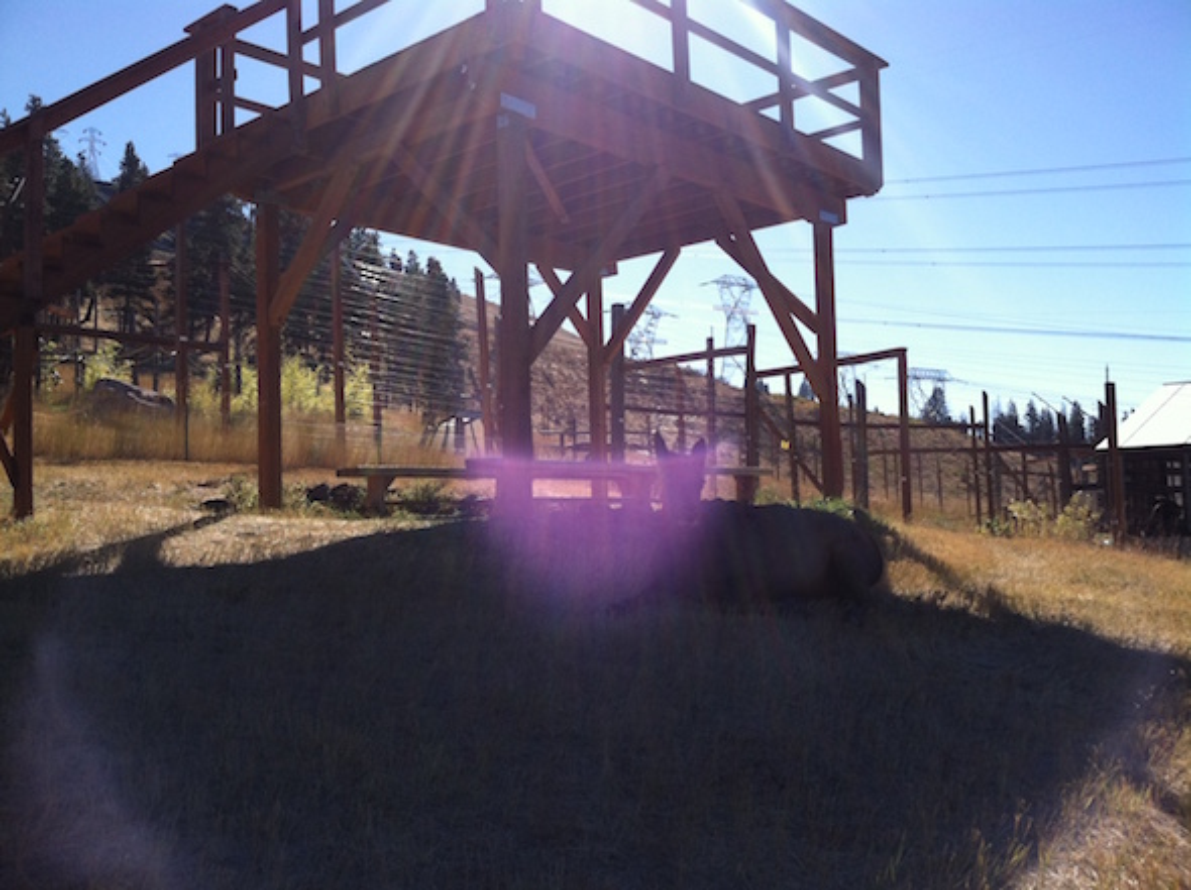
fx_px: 1203
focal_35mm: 35
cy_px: 445
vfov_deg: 40.6
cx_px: 596
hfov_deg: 52.7
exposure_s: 1/1034
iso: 80
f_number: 2.8
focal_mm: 3.85
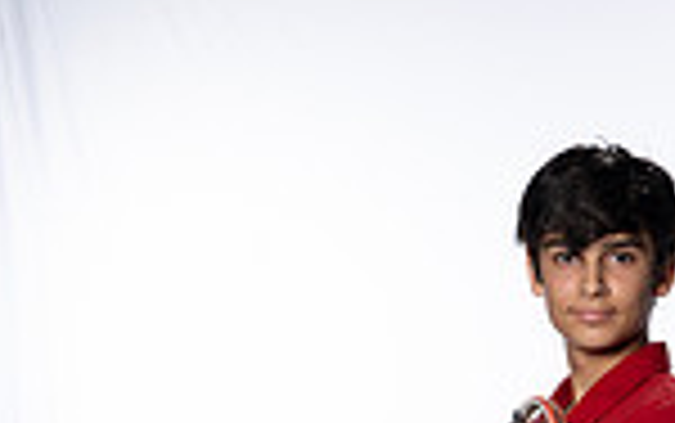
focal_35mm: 144
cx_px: 666
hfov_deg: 14.3
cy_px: 954
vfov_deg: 8.5
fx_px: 2651
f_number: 8
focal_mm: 47
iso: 640
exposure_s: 1/250
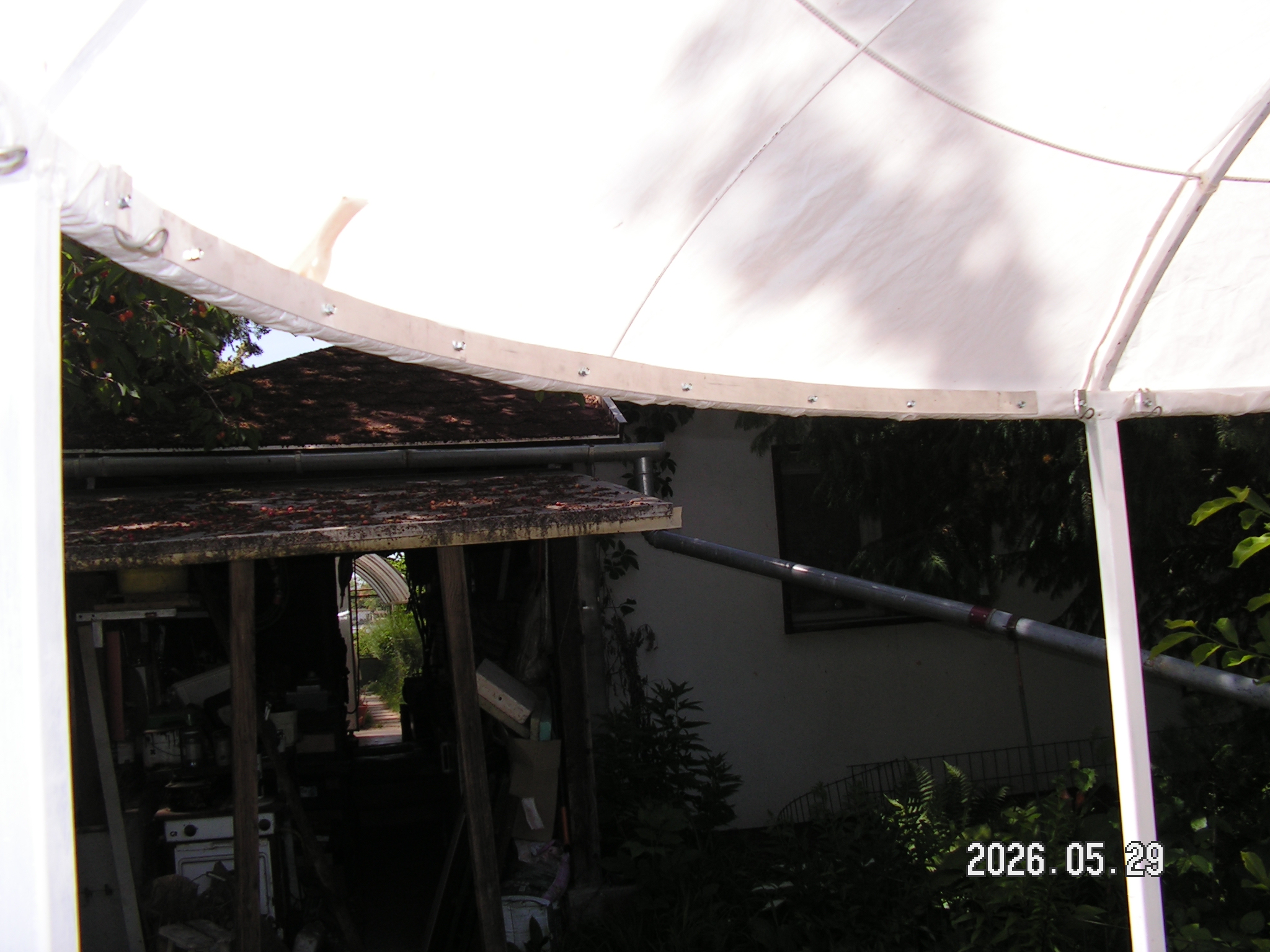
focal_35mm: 36
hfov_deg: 51.4
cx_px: 635
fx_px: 1321
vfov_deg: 39.7
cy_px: 476
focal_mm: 6
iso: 64
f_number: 3.2
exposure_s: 1/640
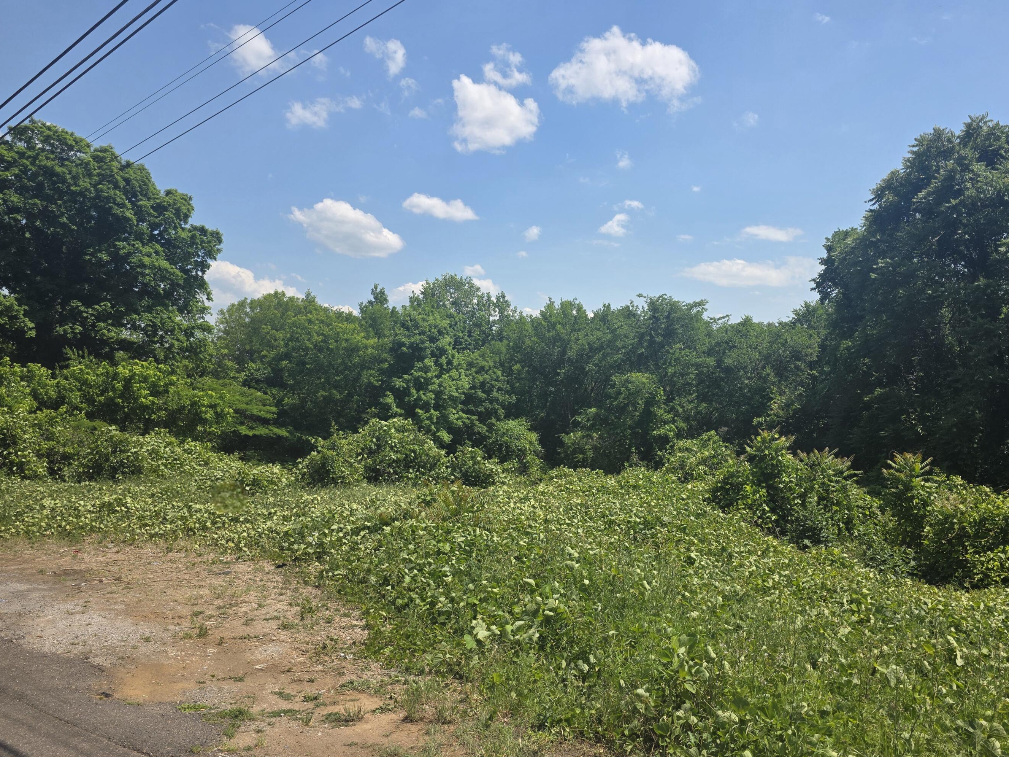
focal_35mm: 26
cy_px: 391
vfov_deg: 53.0
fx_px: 758
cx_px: 560
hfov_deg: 67.1
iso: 80
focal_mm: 6.3
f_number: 1.7
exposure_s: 1/10000
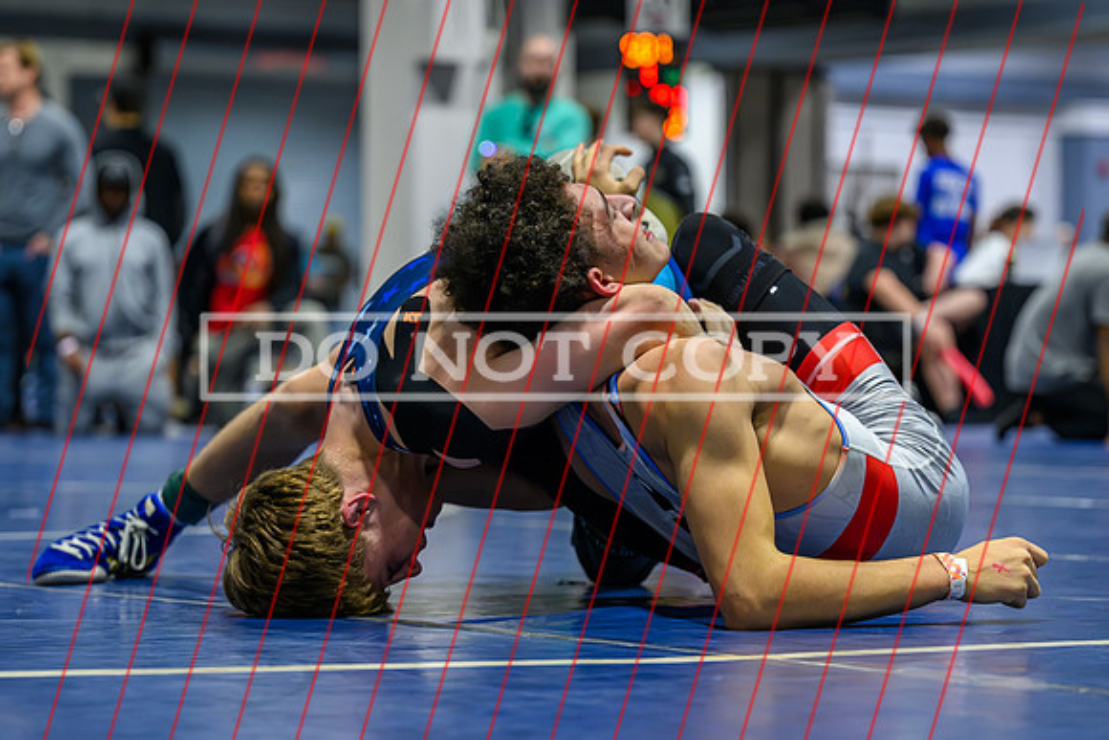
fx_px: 3650
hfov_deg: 17.3
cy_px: 367
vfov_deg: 11.6
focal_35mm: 118
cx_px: 492
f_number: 2.8
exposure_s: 1/800
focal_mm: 81
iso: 2500
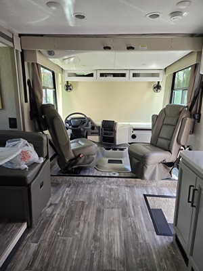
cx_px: 102
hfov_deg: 58.9
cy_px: 136
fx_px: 180
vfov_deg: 73.9
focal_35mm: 23
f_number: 1.8
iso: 125
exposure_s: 1/180
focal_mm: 5.4
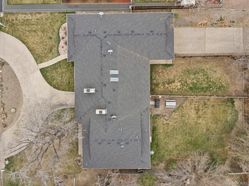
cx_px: 124
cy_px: 93
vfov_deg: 56.8
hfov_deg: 71.6
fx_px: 173
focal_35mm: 24
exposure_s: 1/50
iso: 100
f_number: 2.8
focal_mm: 4.5
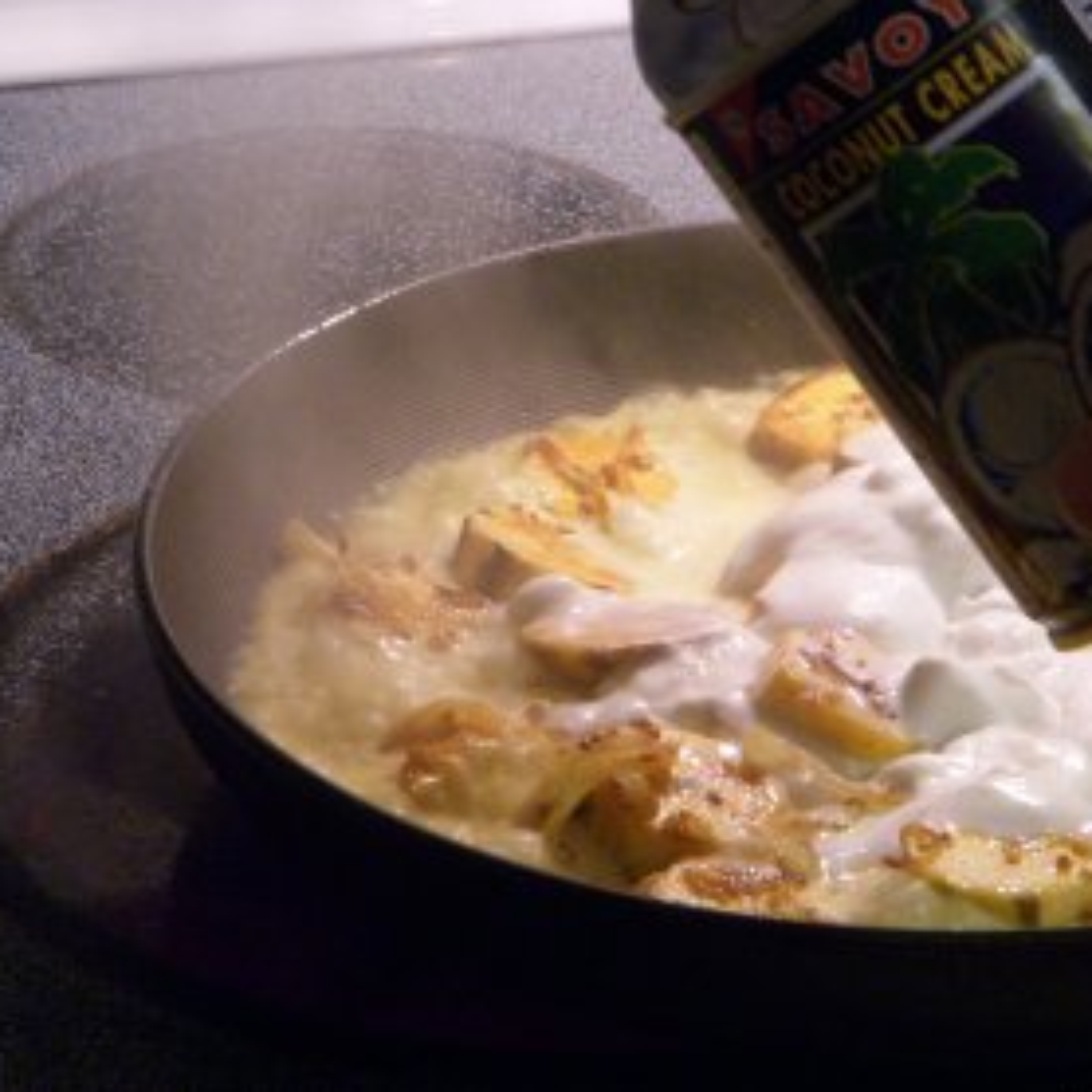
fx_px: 5175
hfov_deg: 12.0
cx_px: 648
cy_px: 511
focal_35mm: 145
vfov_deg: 12.0
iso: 400
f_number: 4.2
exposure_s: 1/10
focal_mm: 18.9
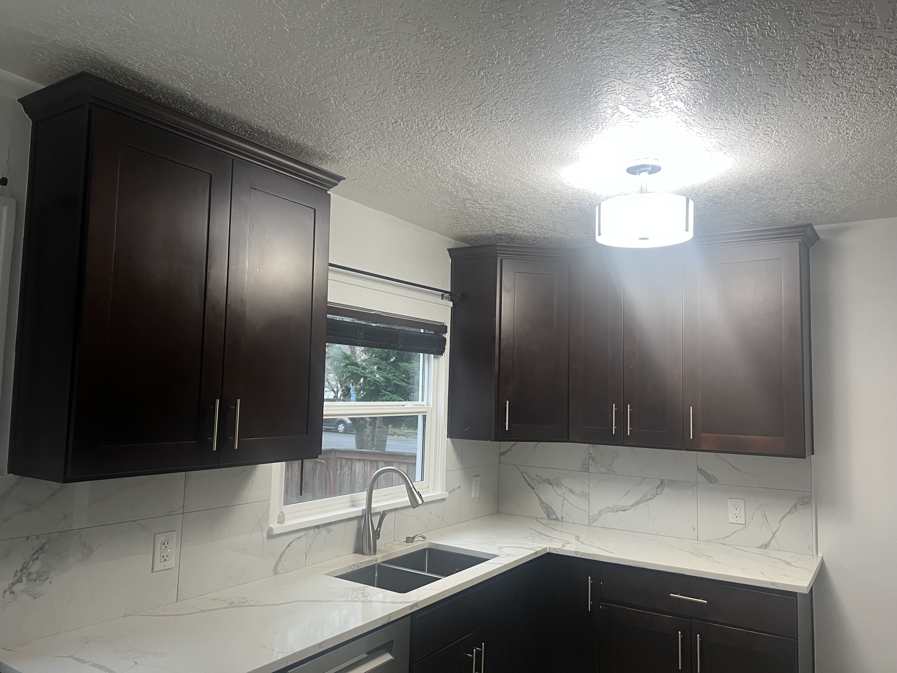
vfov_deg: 53.1
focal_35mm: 26
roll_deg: -0.8
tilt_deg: +4.4
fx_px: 674
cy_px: 336
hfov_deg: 67.3
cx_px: 448
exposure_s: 1/60
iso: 160
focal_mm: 5.7
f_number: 1.5
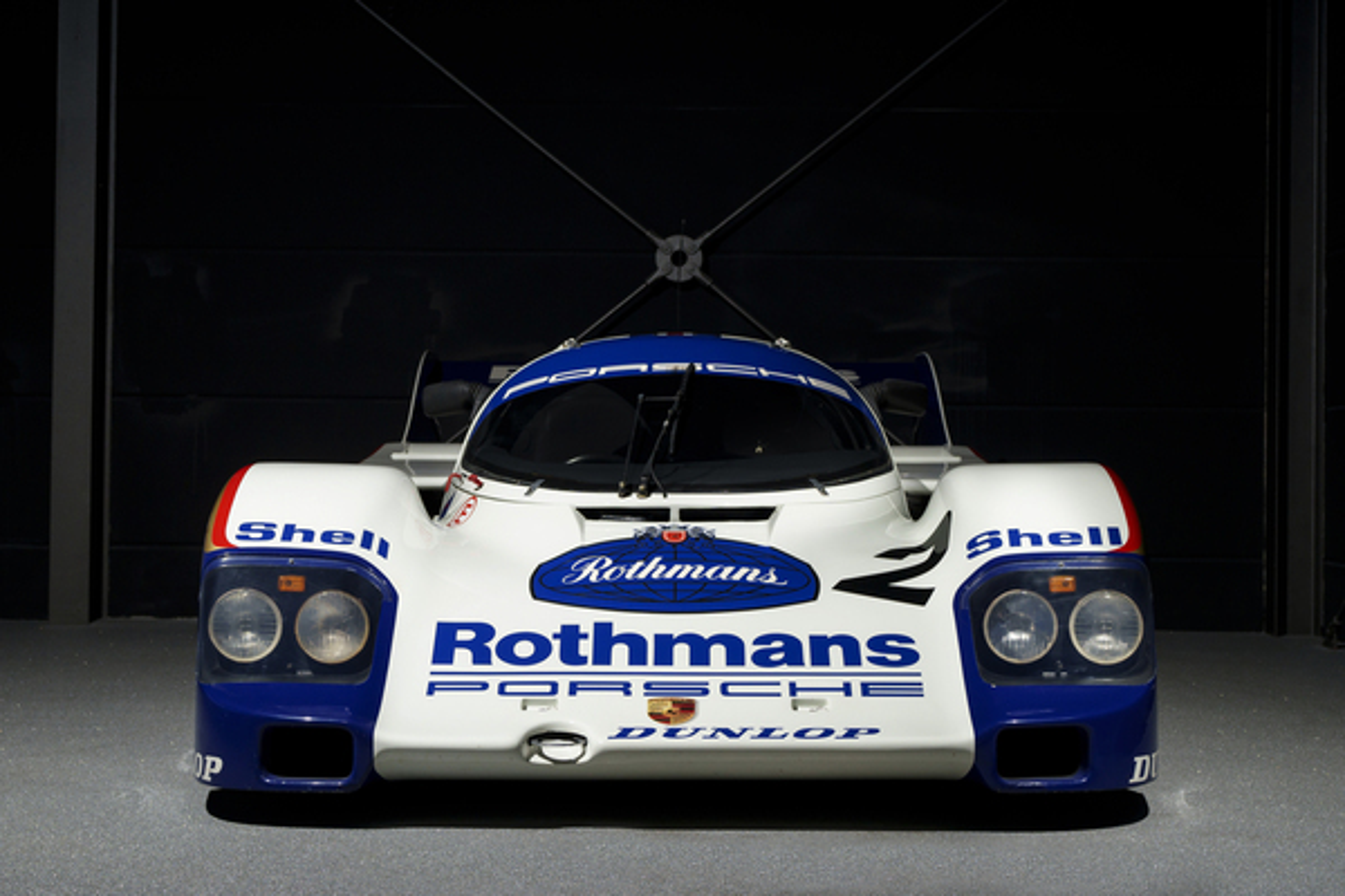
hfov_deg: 33.4
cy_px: 448
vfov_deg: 22.6
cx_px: 672
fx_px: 2241
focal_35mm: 60
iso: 250
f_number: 5.6
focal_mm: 40
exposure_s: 1/200
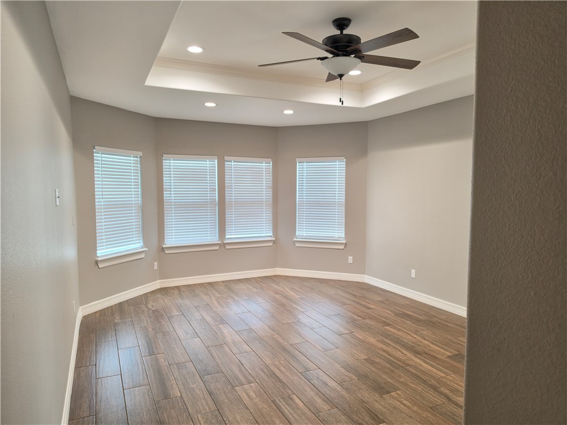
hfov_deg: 73.9
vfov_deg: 58.9
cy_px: 212
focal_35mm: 23
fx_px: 377
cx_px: 284
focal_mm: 6.5
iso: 160
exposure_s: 1/120
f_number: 1.4
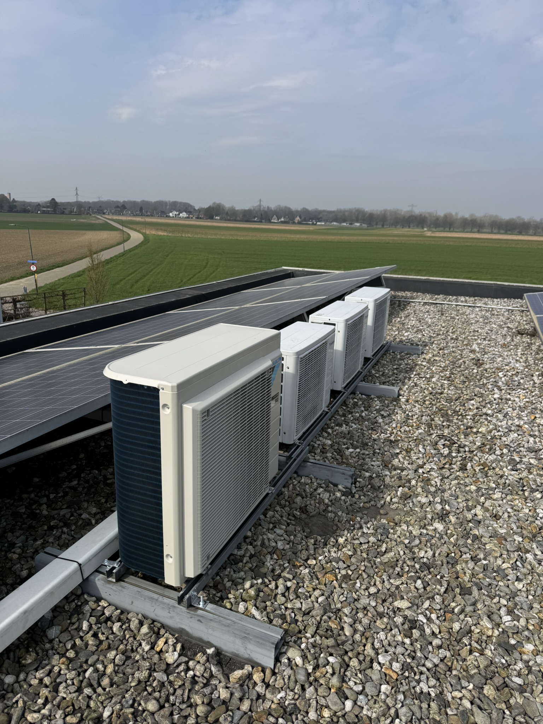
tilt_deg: -12.8
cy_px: 362
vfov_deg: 71.6
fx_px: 502
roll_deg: -1.0
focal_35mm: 24
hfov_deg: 56.8
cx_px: 272
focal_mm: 6.76
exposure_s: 1/5814
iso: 80
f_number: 1.78
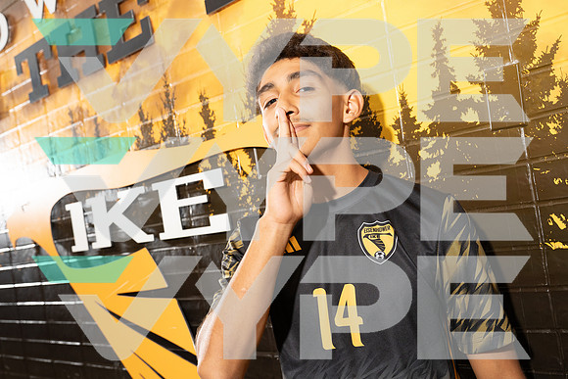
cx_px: 284
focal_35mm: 41
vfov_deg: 32.6
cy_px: 190
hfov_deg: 47.4
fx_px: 647
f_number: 5.6
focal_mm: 41
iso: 800
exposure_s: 1/250
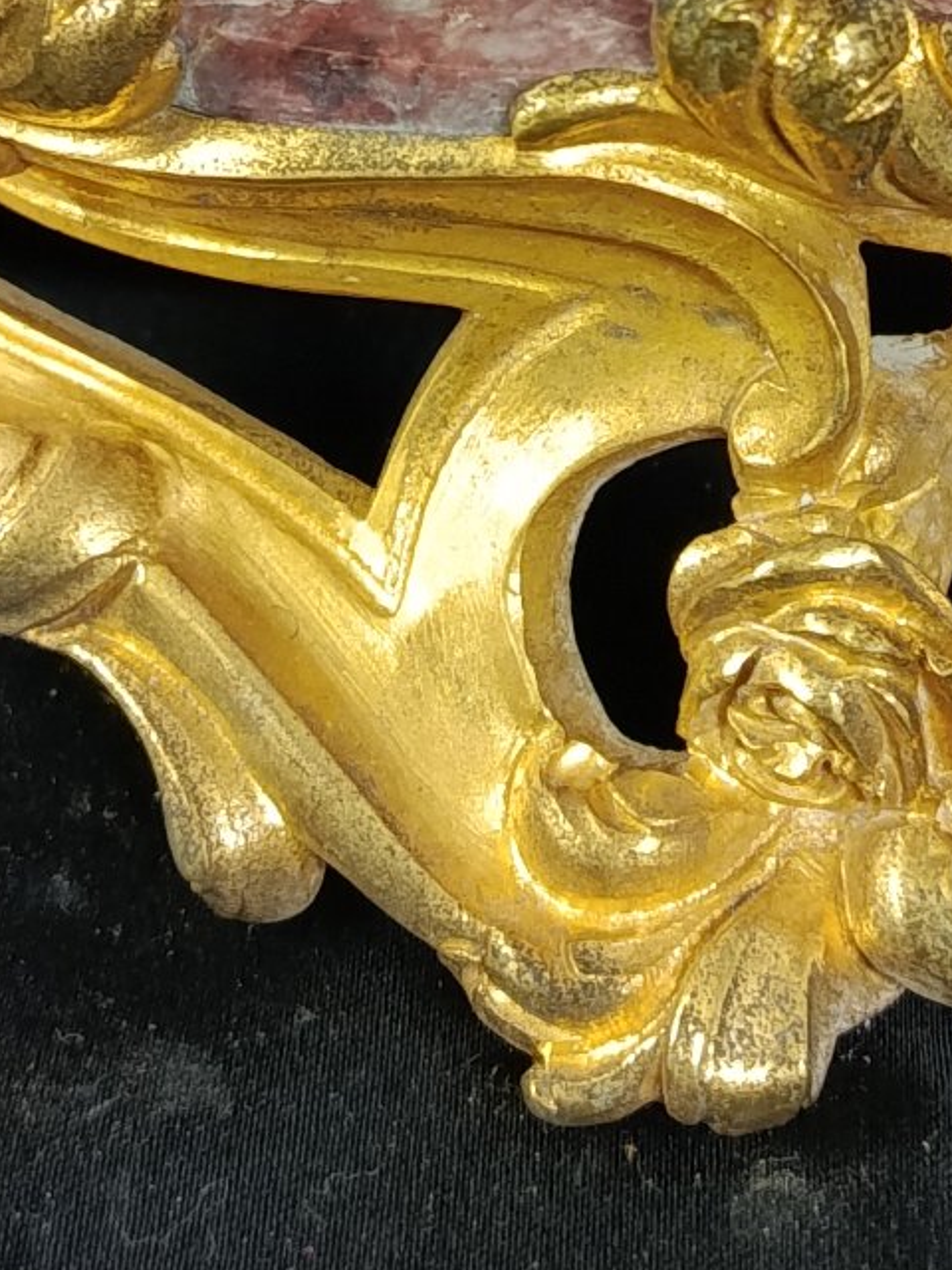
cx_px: 583
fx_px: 3300
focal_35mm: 90
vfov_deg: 21.4
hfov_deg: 16.4
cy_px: 196
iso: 1063
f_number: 1.7
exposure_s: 1/25
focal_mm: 5.24
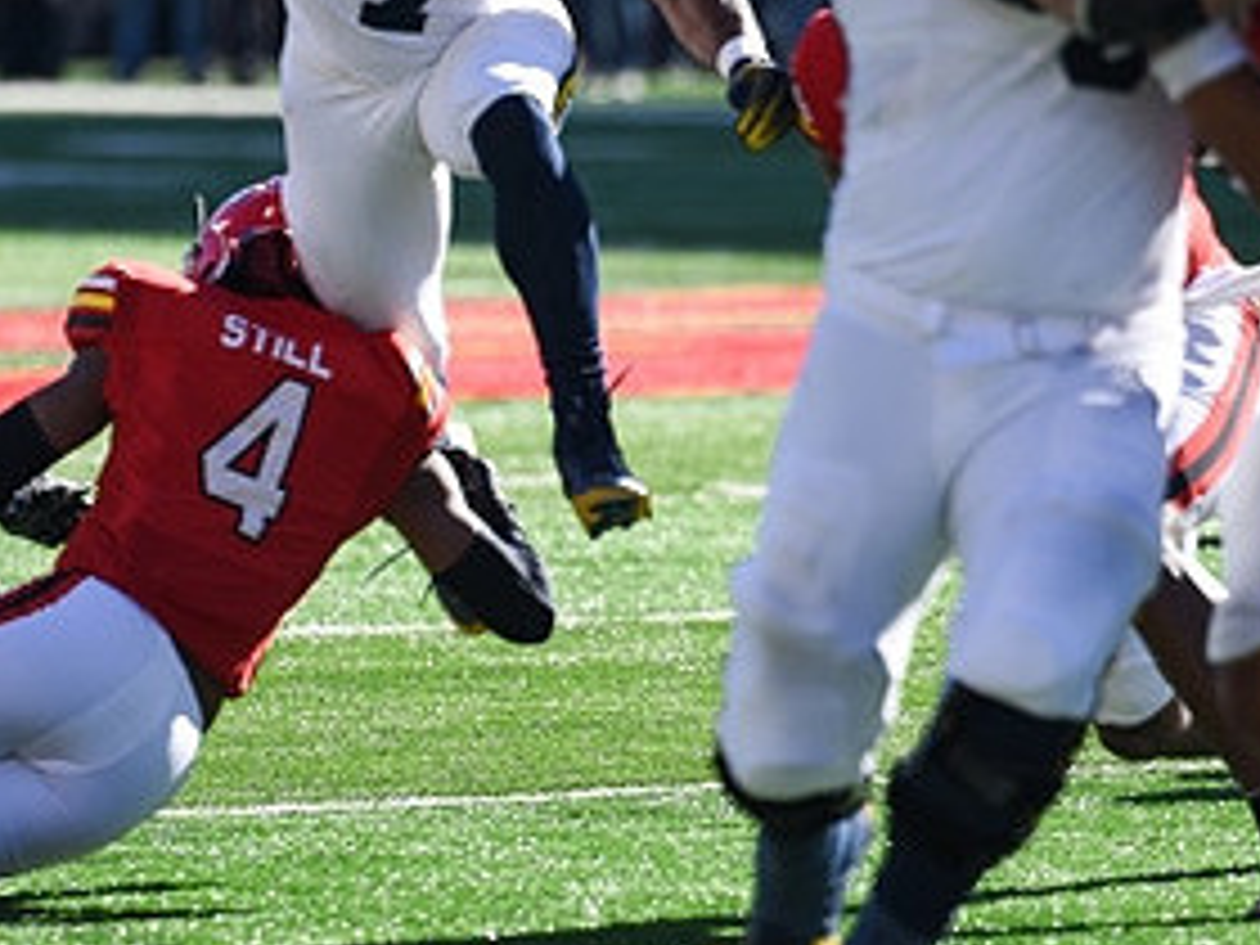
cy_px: 322
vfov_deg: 3.7
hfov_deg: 5.0
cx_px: 688
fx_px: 14523
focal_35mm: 399
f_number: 2.8
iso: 64
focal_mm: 200
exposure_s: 1/800
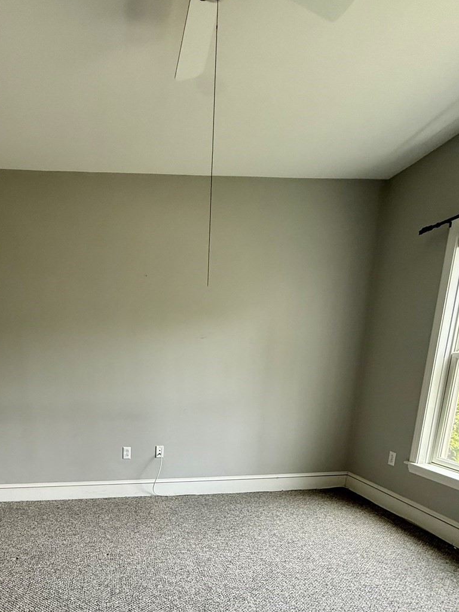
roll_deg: -1.2
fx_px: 371
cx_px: 145
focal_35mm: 21
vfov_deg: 73.8
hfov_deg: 61.6
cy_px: 454
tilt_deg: -13.8
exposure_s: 1/120
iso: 160
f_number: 2.2
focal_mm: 2.22
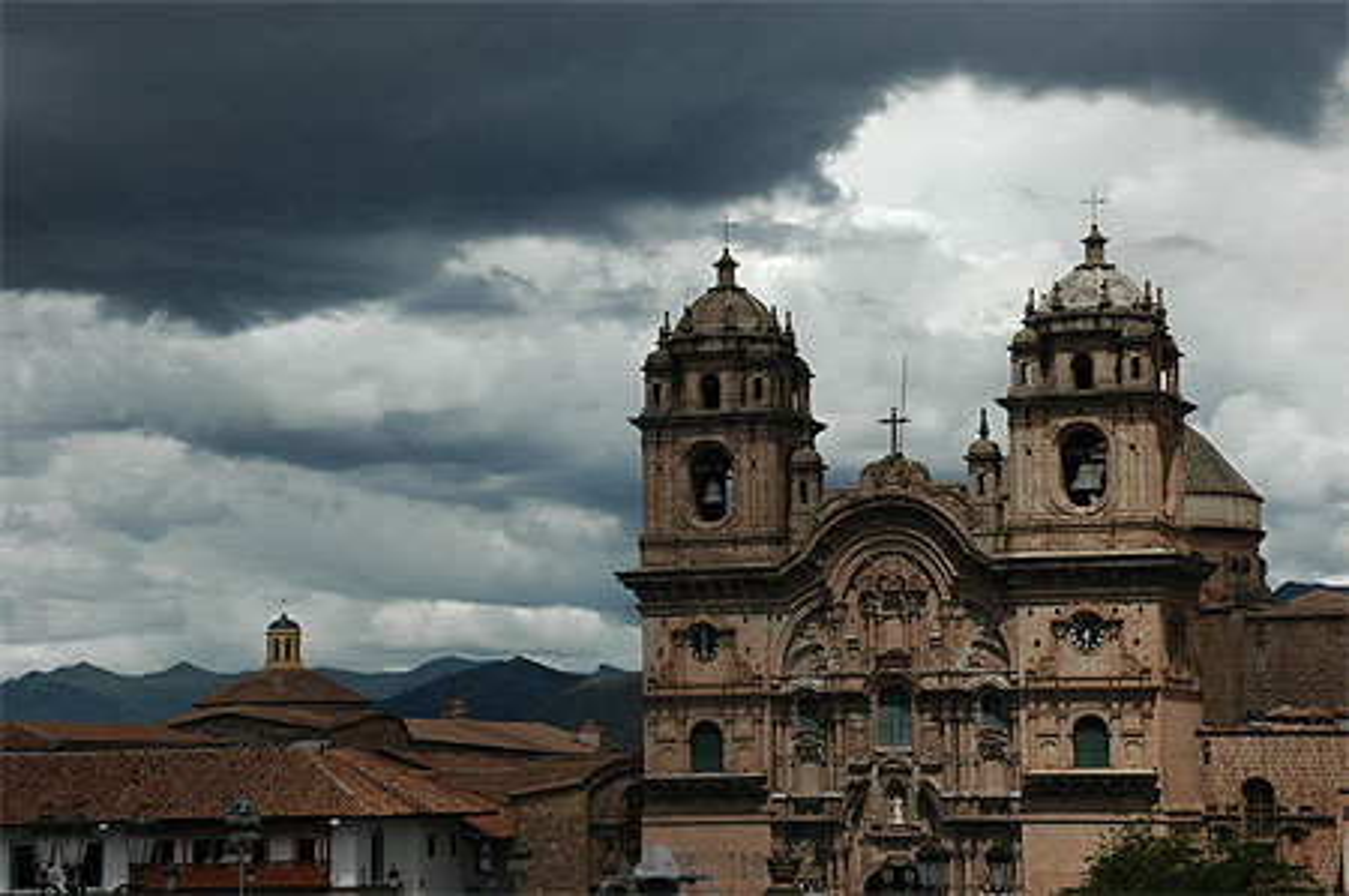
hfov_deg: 19.5
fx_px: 3930
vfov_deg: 13.0
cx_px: 674
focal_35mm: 105
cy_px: 448
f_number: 11
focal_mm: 70
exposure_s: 1/500
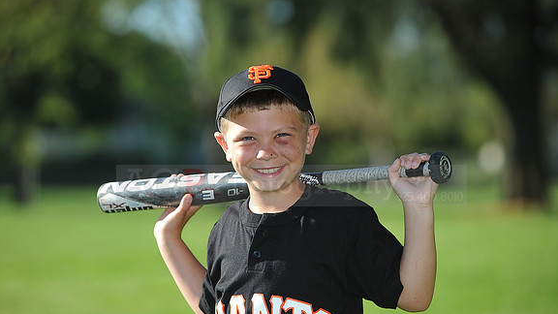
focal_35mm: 211
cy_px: 177
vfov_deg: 5.8
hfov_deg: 10.2
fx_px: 3122
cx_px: 279
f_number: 4
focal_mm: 200
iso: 200
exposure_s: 1/1000
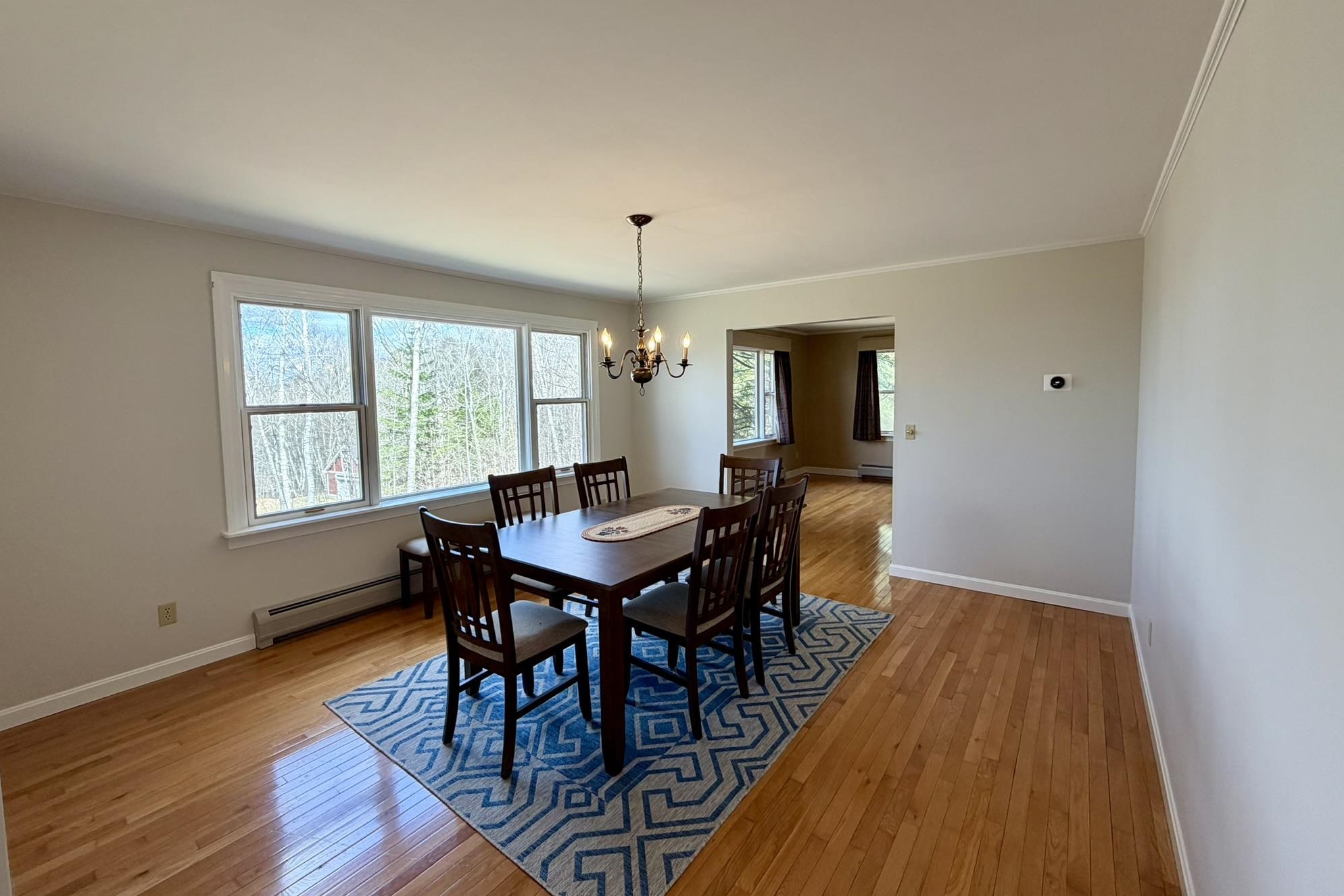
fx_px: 560
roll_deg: +2.1
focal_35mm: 15
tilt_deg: -4.0
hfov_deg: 100.4
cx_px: 670
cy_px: 425
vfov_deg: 77.3
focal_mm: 2.22
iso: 100
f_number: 2.2
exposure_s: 1/120
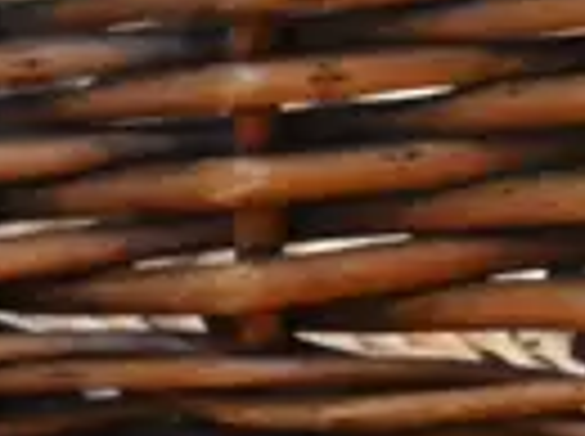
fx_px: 4791
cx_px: 810
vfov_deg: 5.1
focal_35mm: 284
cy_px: -566
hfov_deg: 6.9
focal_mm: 18
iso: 800
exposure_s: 1/60
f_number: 4
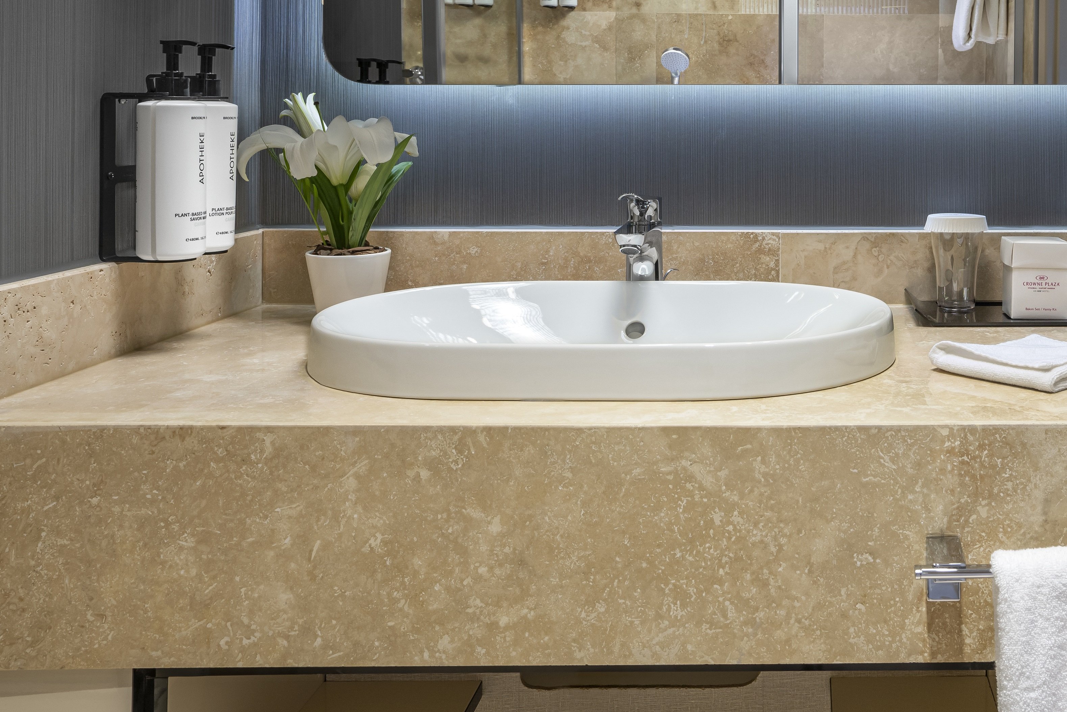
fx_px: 1156
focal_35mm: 39
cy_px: 108
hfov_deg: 46.7
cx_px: 865
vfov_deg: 32.9
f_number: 9
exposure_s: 1/125
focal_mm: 21
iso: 400
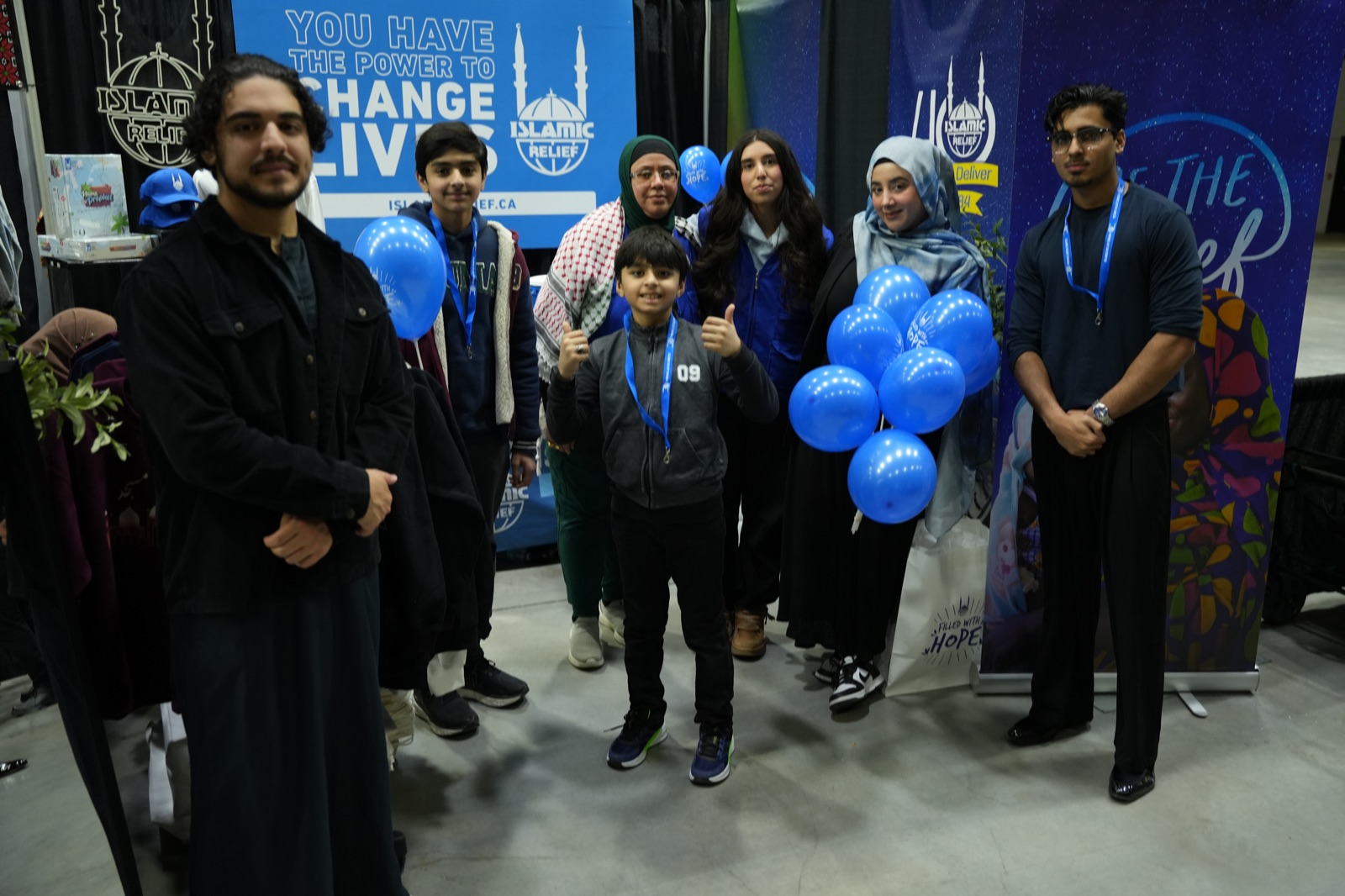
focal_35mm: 30
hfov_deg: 61.9
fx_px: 1121
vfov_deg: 43.6
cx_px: 672
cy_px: 448
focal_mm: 30
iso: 2000
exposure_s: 1/250
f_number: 2.8
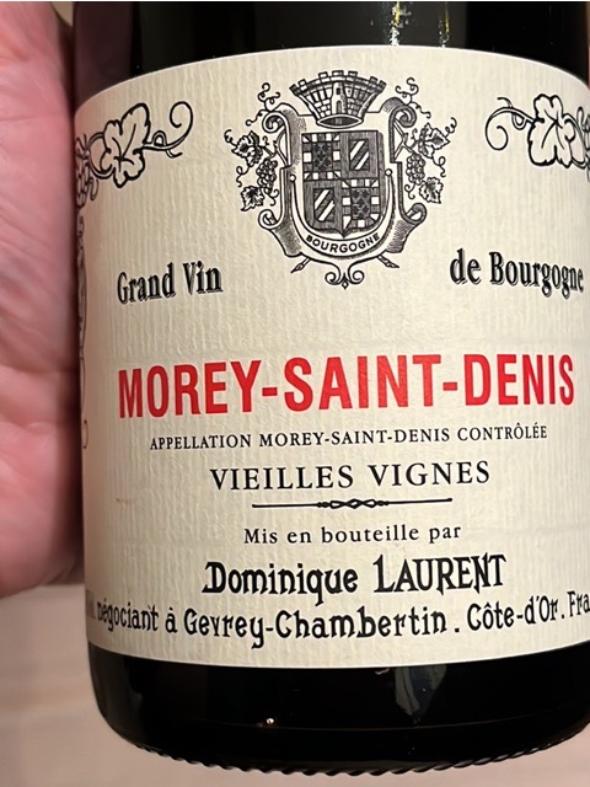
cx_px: 295
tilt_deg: -51.3
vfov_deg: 65.3
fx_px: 614
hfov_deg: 51.4
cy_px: 394
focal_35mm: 27
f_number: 1.6
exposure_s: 1/50
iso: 400
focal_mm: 5.1
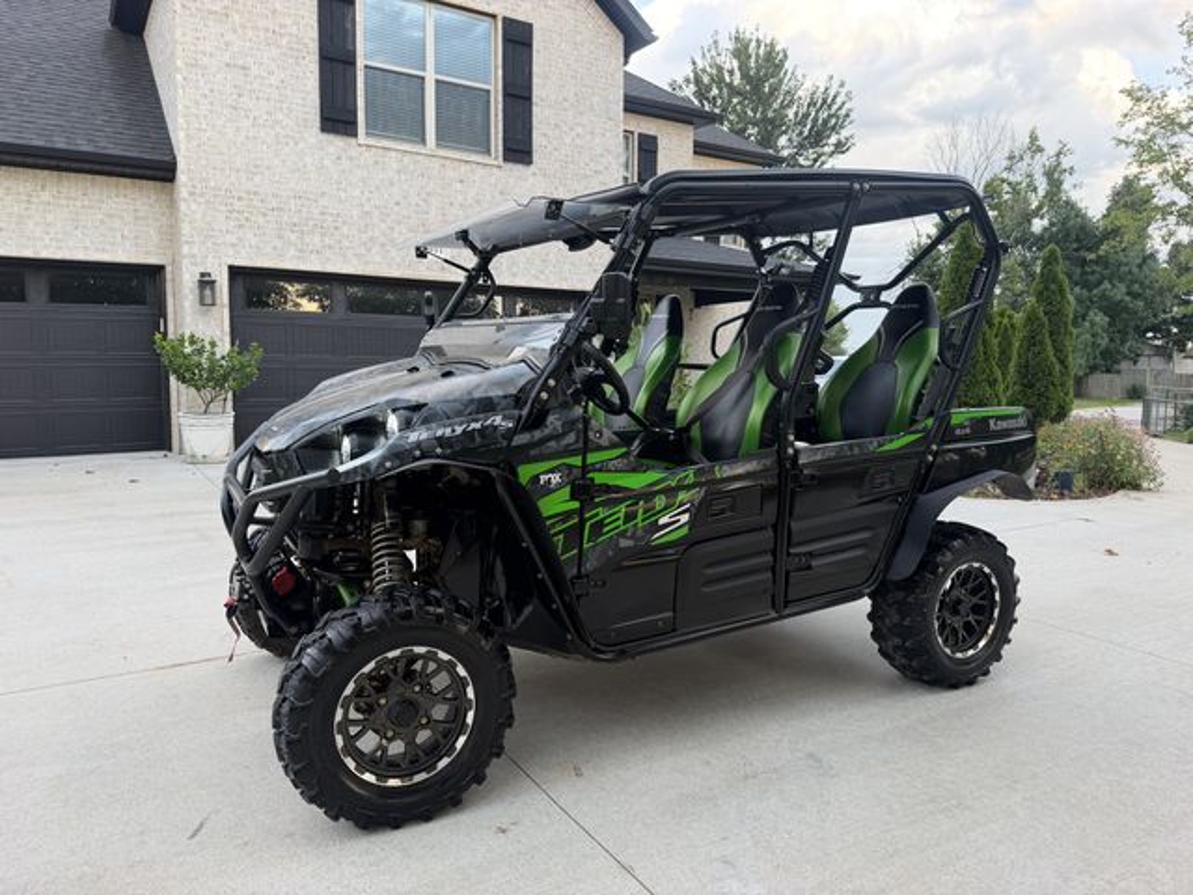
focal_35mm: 24
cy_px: 448
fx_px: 827
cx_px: 596
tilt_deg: -4.5
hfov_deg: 71.6
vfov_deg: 56.8
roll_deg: -1.5
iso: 64
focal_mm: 6.76
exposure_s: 1/127
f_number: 1.78
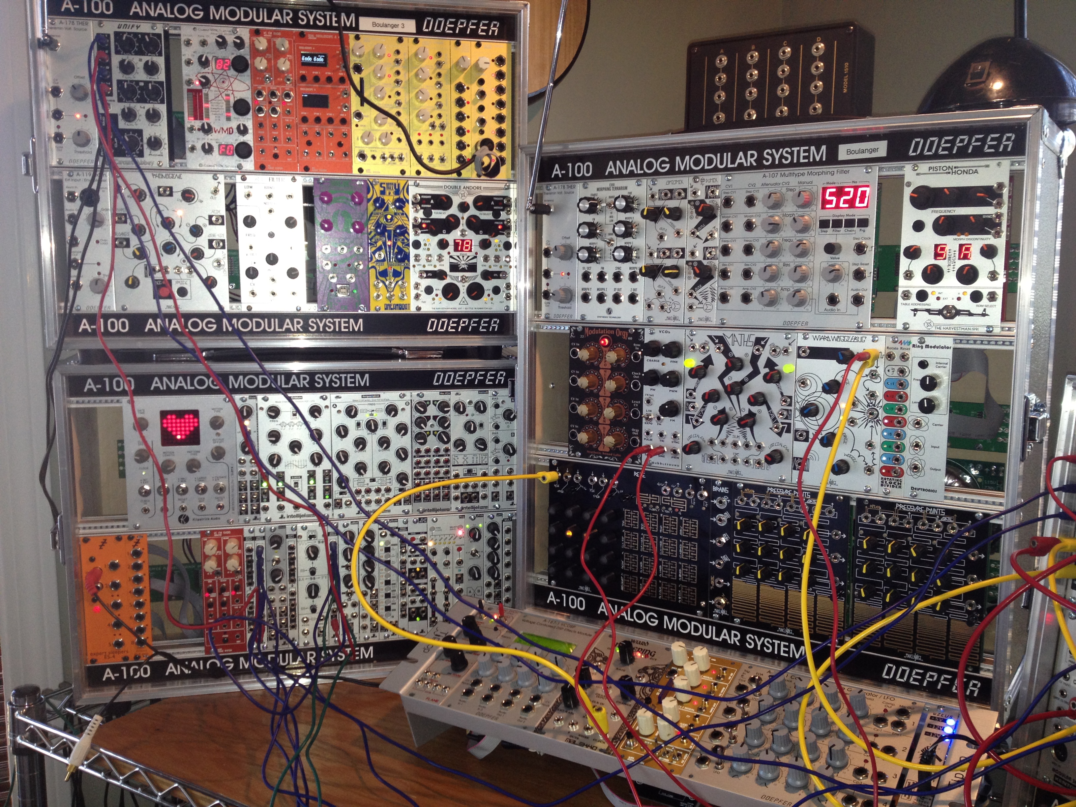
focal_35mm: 35
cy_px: 404
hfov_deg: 52.6
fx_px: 1088
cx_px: 538
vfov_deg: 40.7
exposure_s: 1/20
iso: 100
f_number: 2.4
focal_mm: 4.28
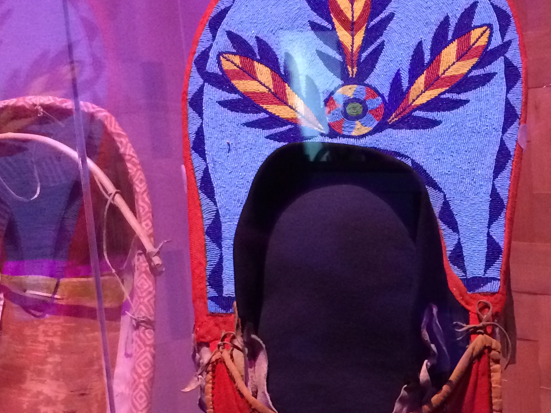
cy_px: 413
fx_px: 1210
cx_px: 455
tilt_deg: -14.9
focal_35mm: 76
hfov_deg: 25.1
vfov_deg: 18.9
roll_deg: +2.5
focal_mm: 4.15
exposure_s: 1/15
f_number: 2.2
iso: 320
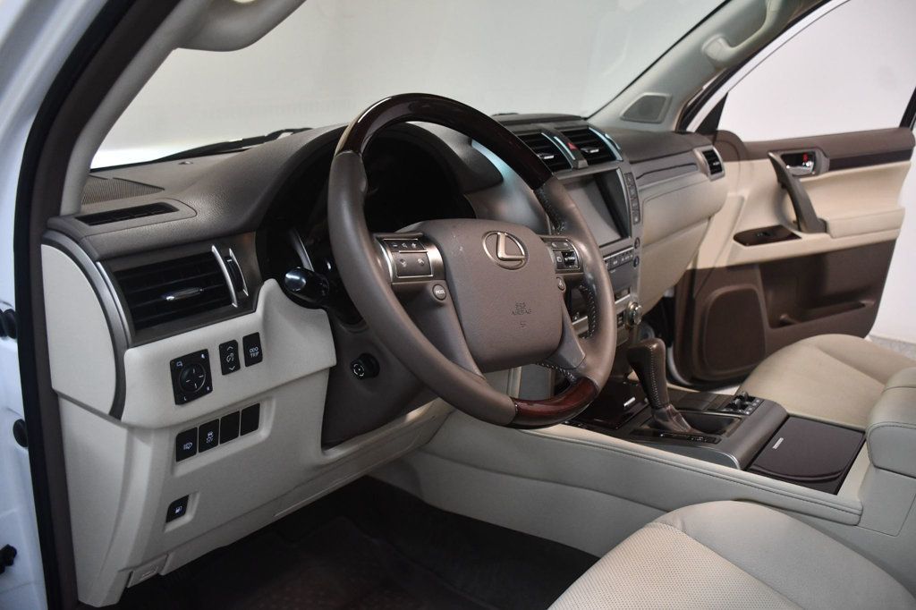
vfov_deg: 43.6
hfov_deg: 61.9
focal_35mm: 30
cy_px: 305
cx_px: 458
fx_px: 763
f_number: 3.5
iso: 1800
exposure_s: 1/125
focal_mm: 20
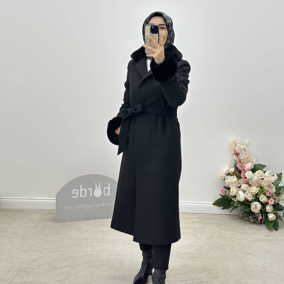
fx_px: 529
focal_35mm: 57
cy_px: 130
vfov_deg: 30.0
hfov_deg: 30.0
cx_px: 142
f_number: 1.78
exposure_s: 1/100
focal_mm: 6.86
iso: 50
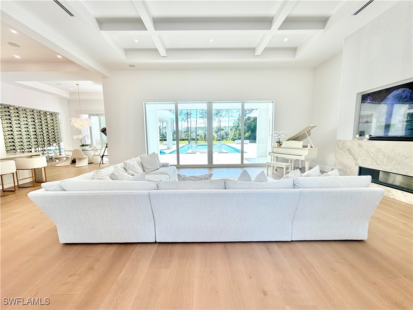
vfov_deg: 85.7
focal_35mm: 14
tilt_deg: -6.0
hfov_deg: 102.1
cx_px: 206
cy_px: 155
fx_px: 167
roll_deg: +0.9
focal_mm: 2.22
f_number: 2.2
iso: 50
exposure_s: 1/333
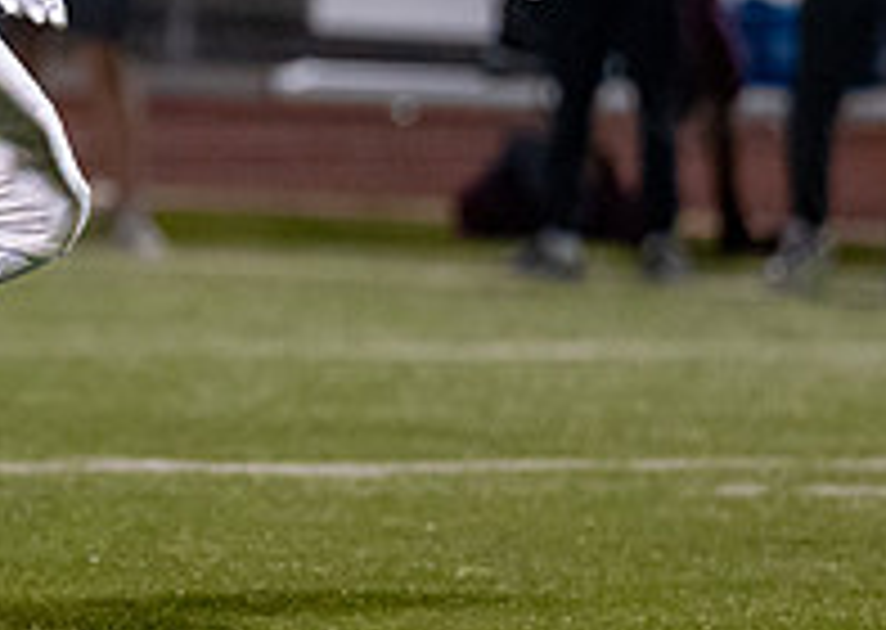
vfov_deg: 1.6
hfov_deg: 2.2
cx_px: -224
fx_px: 22935
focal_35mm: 913
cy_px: 104
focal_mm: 200
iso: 4000
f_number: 2.8
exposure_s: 1/1250
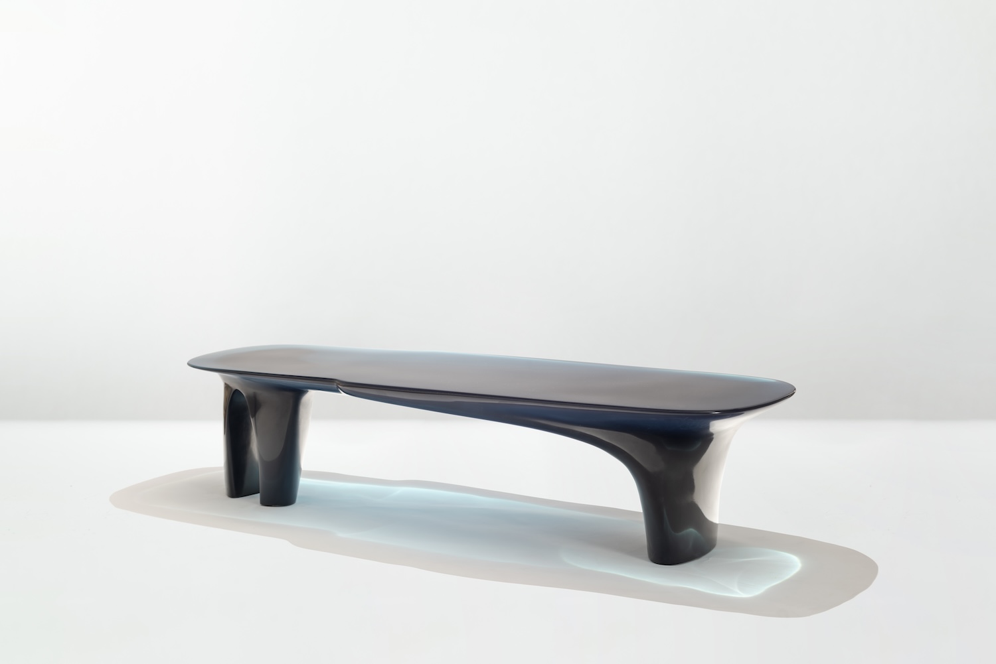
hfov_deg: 39.6
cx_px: 498
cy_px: 332
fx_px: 1384
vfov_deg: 27.0
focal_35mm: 50
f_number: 6.3
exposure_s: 1/100
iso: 100
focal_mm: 50
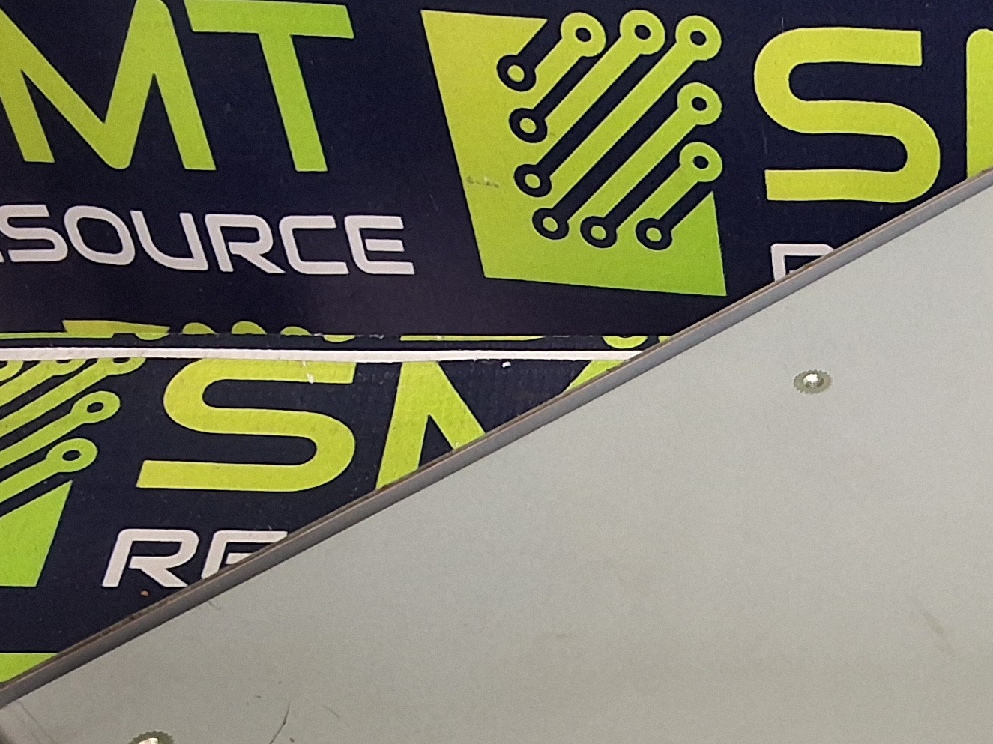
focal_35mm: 69
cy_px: 794
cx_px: 915
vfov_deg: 20.4
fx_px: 1979
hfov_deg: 27.1
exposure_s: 1/24
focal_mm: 2.91
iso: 250
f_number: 1.9
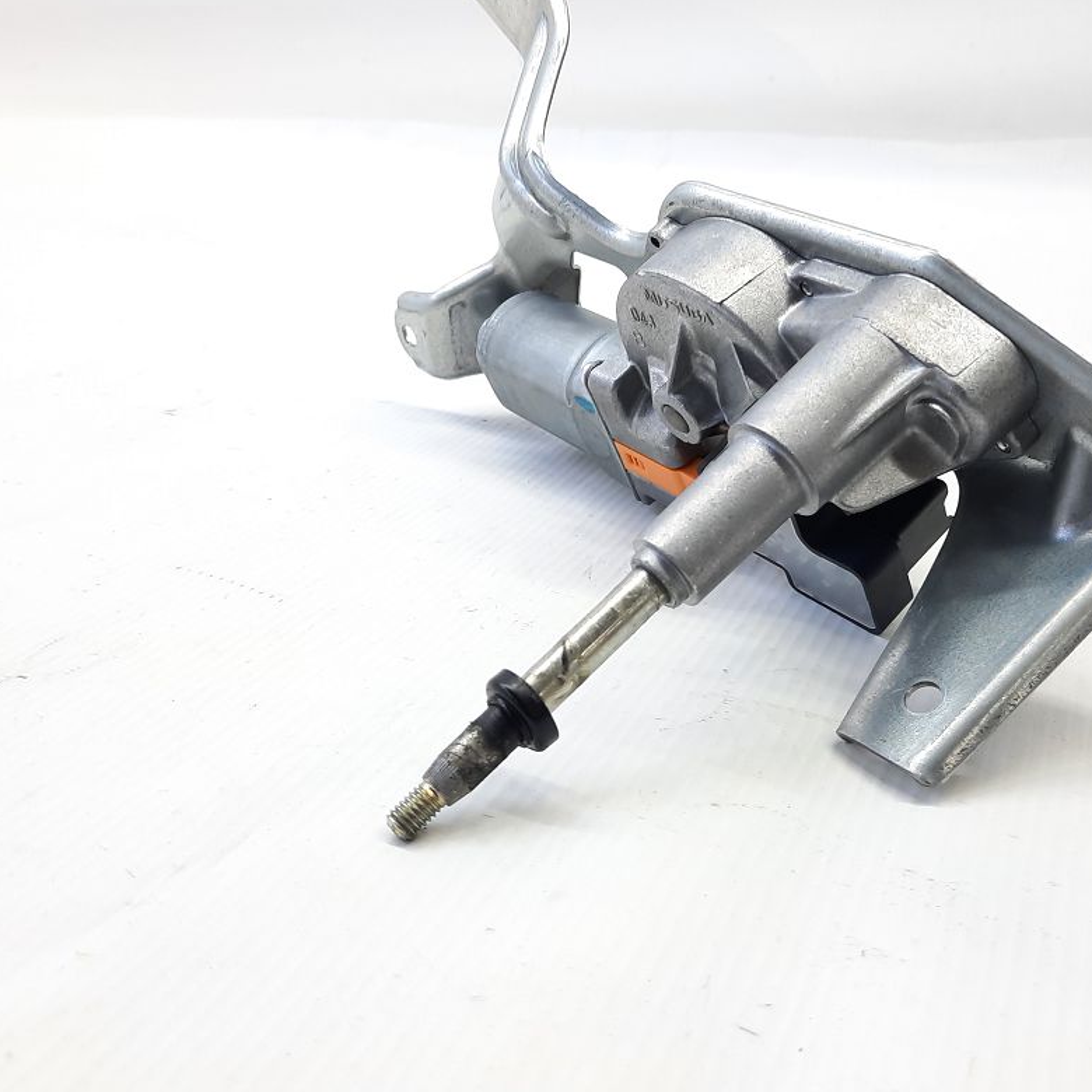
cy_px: 479
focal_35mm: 34
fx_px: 1213
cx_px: 608
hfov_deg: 48.4
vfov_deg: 48.3
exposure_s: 1/50
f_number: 2
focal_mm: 4.6
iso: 80
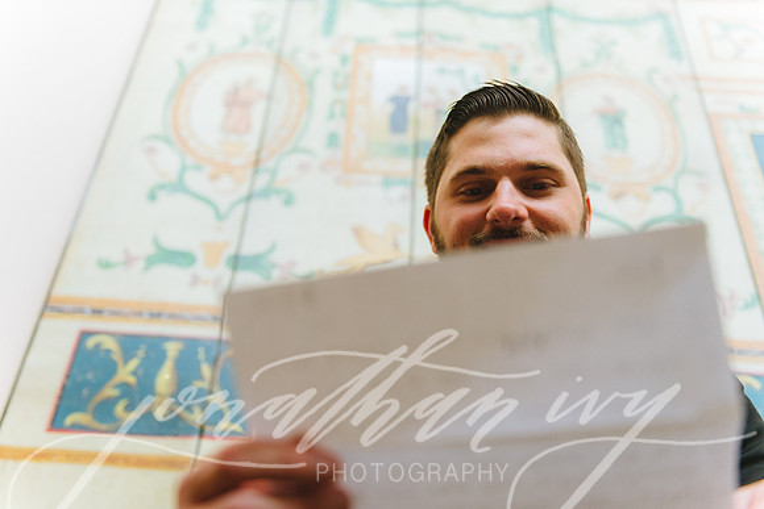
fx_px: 764
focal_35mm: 36
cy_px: 254
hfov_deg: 53.1
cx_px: 382
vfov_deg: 36.9
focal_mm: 36
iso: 1250
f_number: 2.8
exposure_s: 1/800
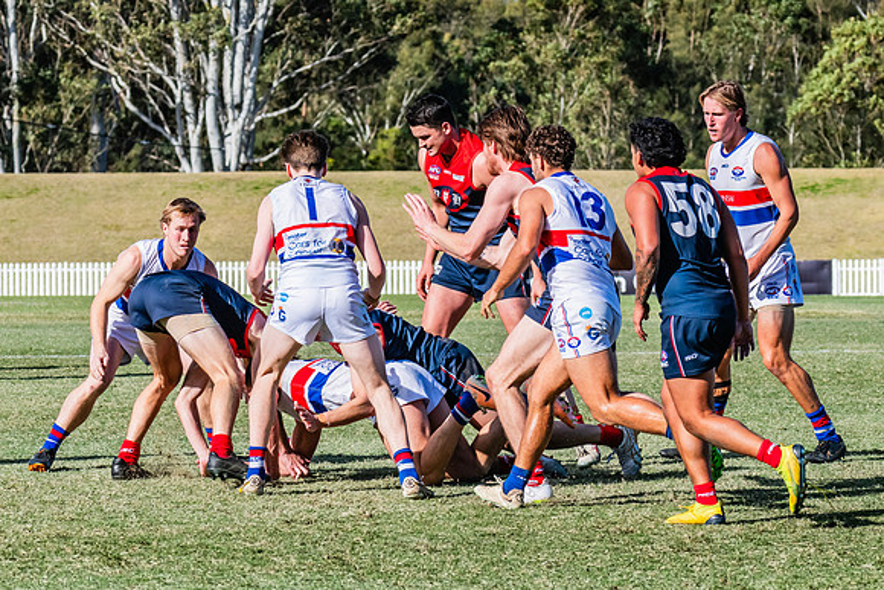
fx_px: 6404
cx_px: 438
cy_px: 318
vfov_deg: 5.3
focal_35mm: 261
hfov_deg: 7.9
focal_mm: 170
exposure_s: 1/1600
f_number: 9
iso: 800
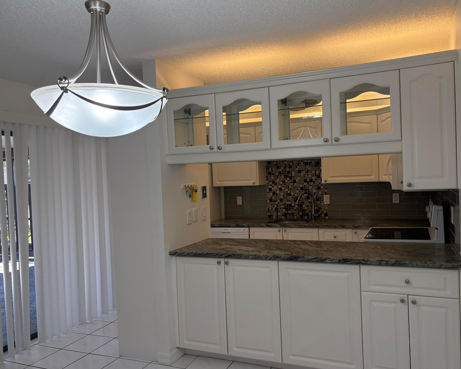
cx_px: 254
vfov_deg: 51.5
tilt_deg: -0.8
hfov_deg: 62.1
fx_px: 382
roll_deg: +3.0
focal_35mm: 28
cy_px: 183
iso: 125
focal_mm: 5.96
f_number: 1.6
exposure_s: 1/137
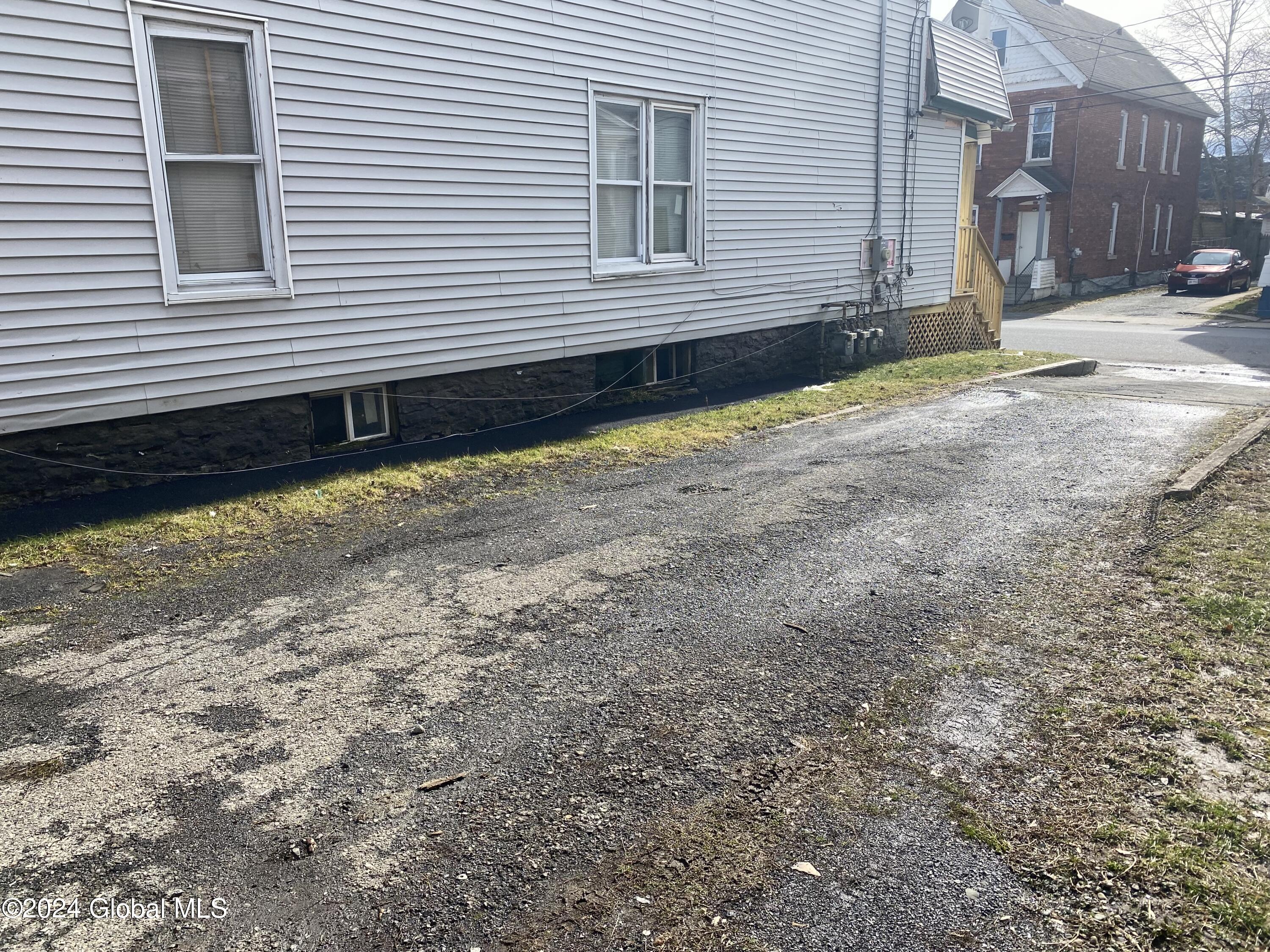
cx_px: 635
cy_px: 476
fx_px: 954
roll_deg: +1.3
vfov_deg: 53.1
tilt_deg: -14.5
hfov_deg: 67.3
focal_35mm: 26
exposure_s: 1/1287
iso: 32
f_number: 1.8
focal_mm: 4.25
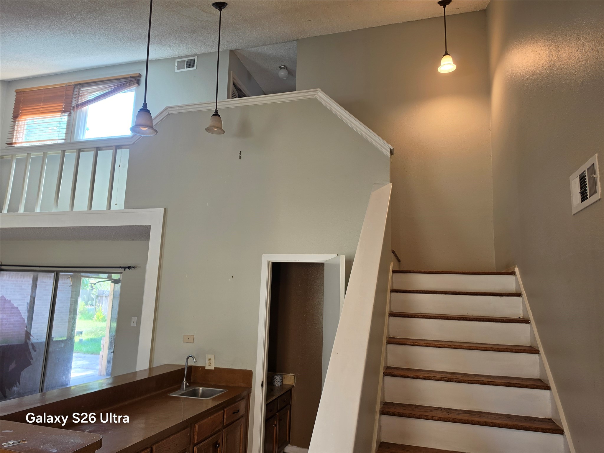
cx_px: 302
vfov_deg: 58.9
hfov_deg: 73.9
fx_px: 401
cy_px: 226
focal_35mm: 23
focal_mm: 6.5
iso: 40
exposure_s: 1/120
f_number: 1.4
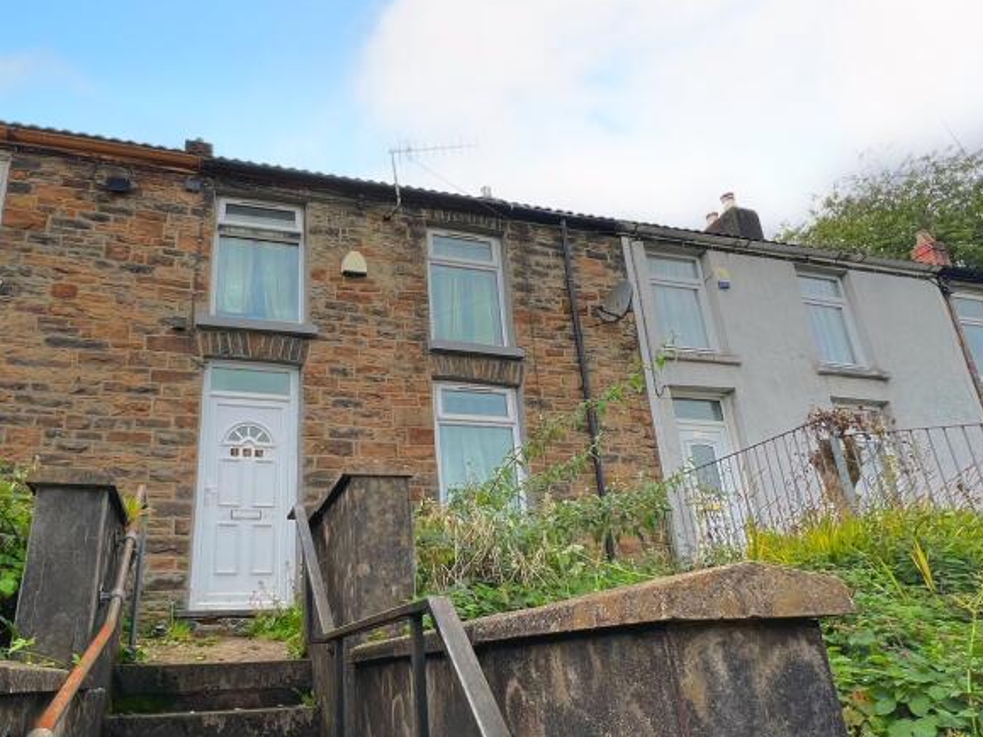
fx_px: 653
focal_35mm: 23
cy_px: 401
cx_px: 394
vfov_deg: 58.8
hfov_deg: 73.2
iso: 32
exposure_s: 1/497
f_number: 1.8
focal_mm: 1.57
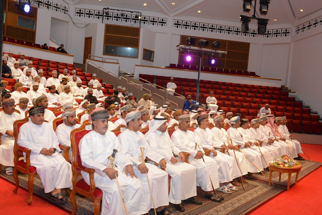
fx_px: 304
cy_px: 116
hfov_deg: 55.8
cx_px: 159
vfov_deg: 38.9
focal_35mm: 34
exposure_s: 1/60
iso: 6400
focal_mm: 31
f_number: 13
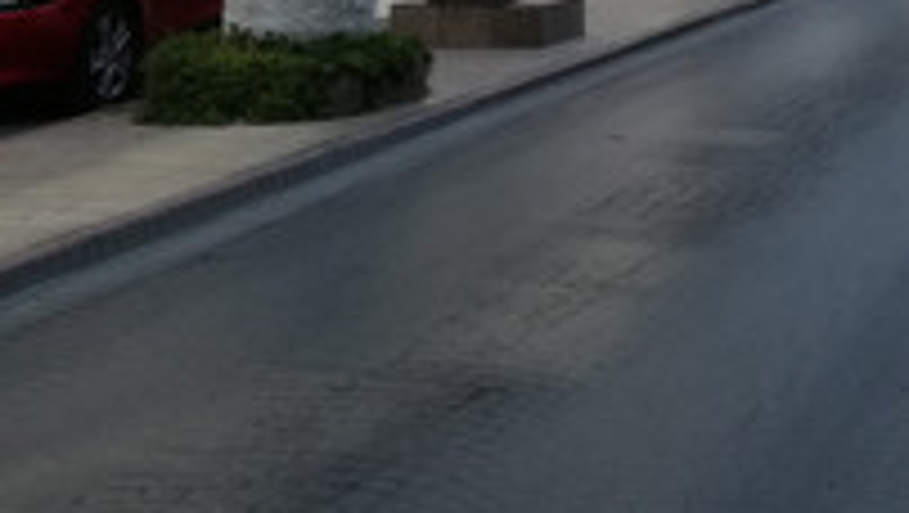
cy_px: -333
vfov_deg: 12.2
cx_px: 864
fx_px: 2243
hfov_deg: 22.2
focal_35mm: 93
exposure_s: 1/1305
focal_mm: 3.79
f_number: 2
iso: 50
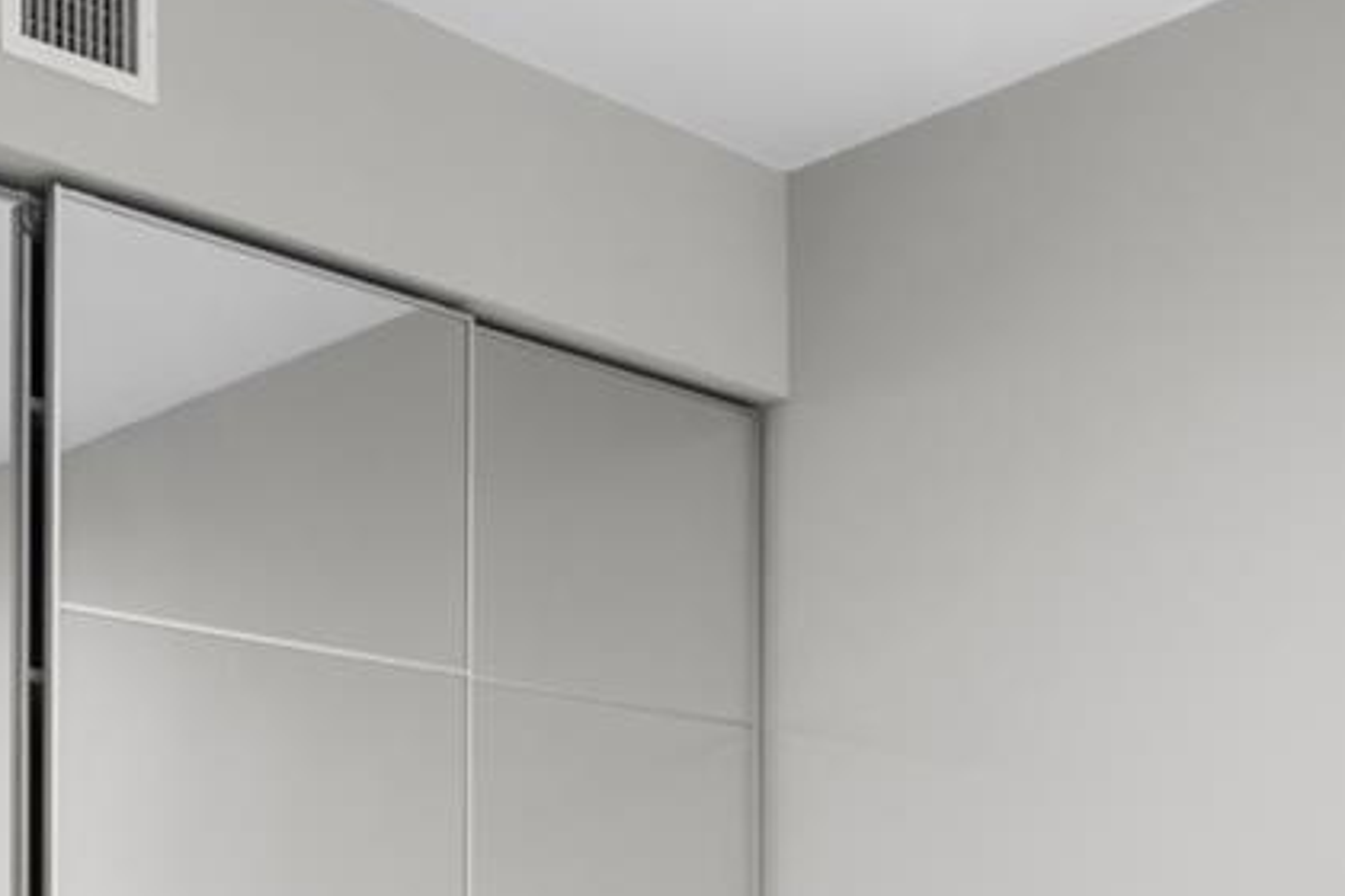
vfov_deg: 20.6
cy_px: 1104
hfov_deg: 32.8
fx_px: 2279
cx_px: 573
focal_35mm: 61
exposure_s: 1/2
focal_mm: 16
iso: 250
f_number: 13
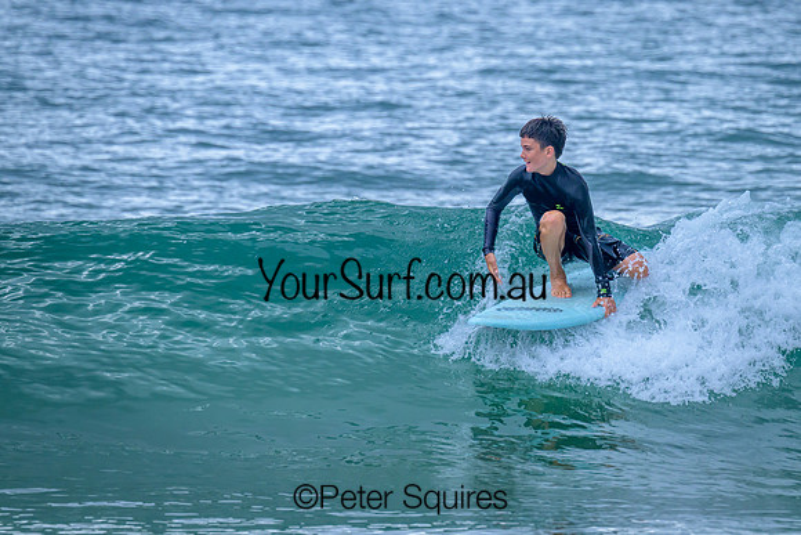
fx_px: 13115
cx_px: 478
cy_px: 168
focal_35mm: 589
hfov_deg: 3.5
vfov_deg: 2.3
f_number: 7.6
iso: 900
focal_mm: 430
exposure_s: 1/2000
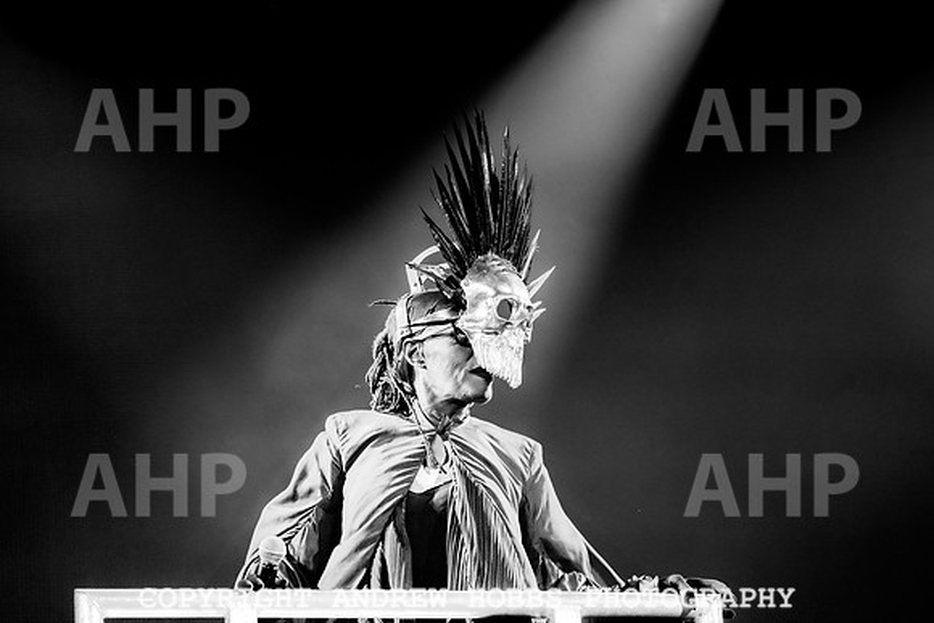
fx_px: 5190
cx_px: 467
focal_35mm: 200
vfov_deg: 6.9
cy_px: 312
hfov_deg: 10.3
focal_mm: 200
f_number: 3.5
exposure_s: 1/1000
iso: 3200
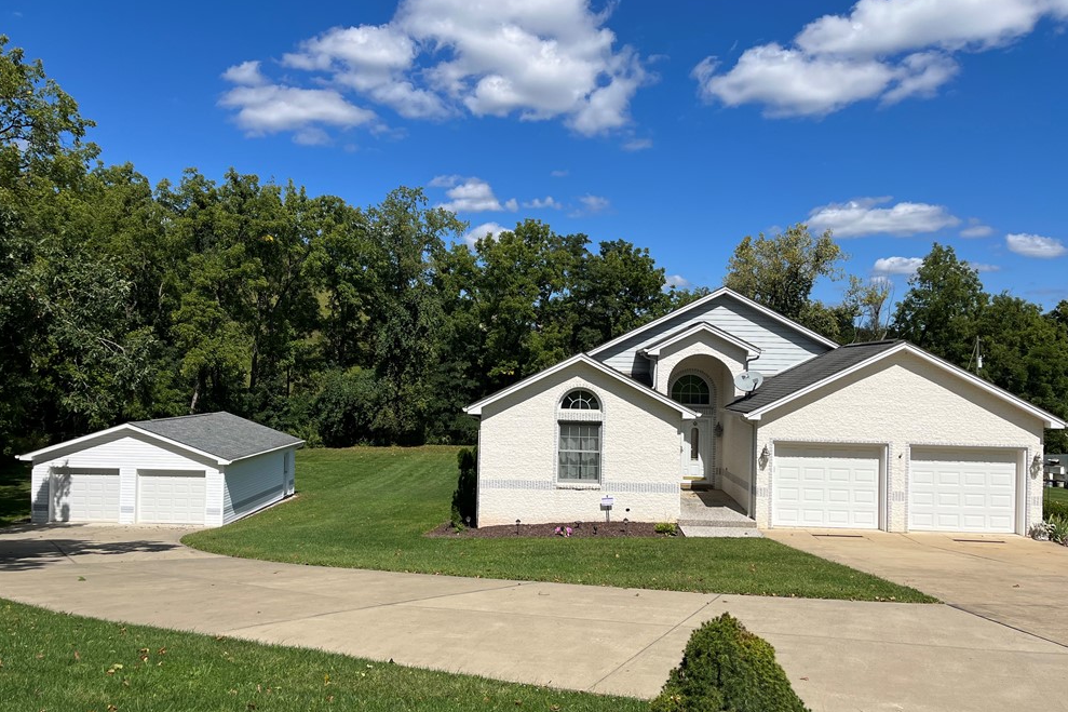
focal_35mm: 28
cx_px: 532
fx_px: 830
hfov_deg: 65.5
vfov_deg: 46.4
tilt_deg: +0.8
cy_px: 368
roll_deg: -0.8
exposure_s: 1/5848
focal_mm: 5.1
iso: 50
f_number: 1.6
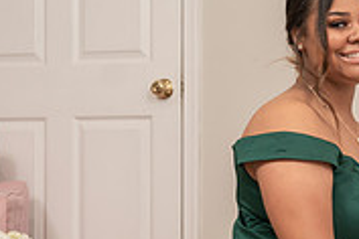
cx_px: 425
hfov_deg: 15.3
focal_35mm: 129
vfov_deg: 10.6
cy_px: 190
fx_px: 1286
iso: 1600
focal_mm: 38
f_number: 4
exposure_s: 1/200
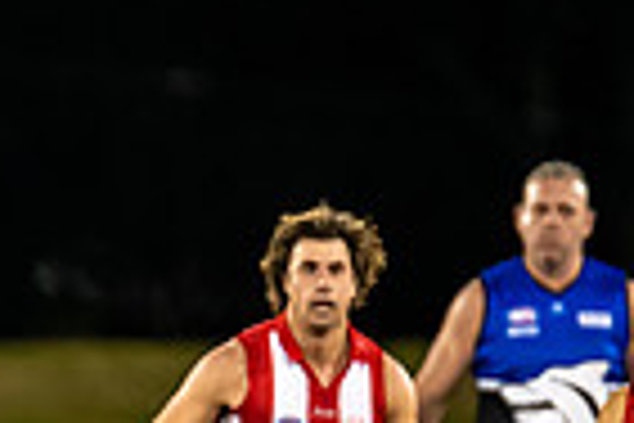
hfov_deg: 1.4
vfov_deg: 1.0
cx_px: -532
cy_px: 533
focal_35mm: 1430
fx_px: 25182
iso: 2800
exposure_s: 1/1250
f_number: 2.8
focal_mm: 300
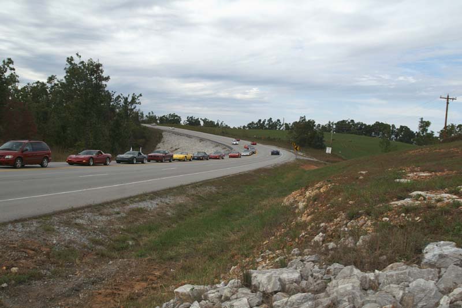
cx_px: 231
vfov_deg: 36.8
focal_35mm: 36
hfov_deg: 53.2
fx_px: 462
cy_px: 154
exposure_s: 1/250
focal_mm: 24
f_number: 8
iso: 100
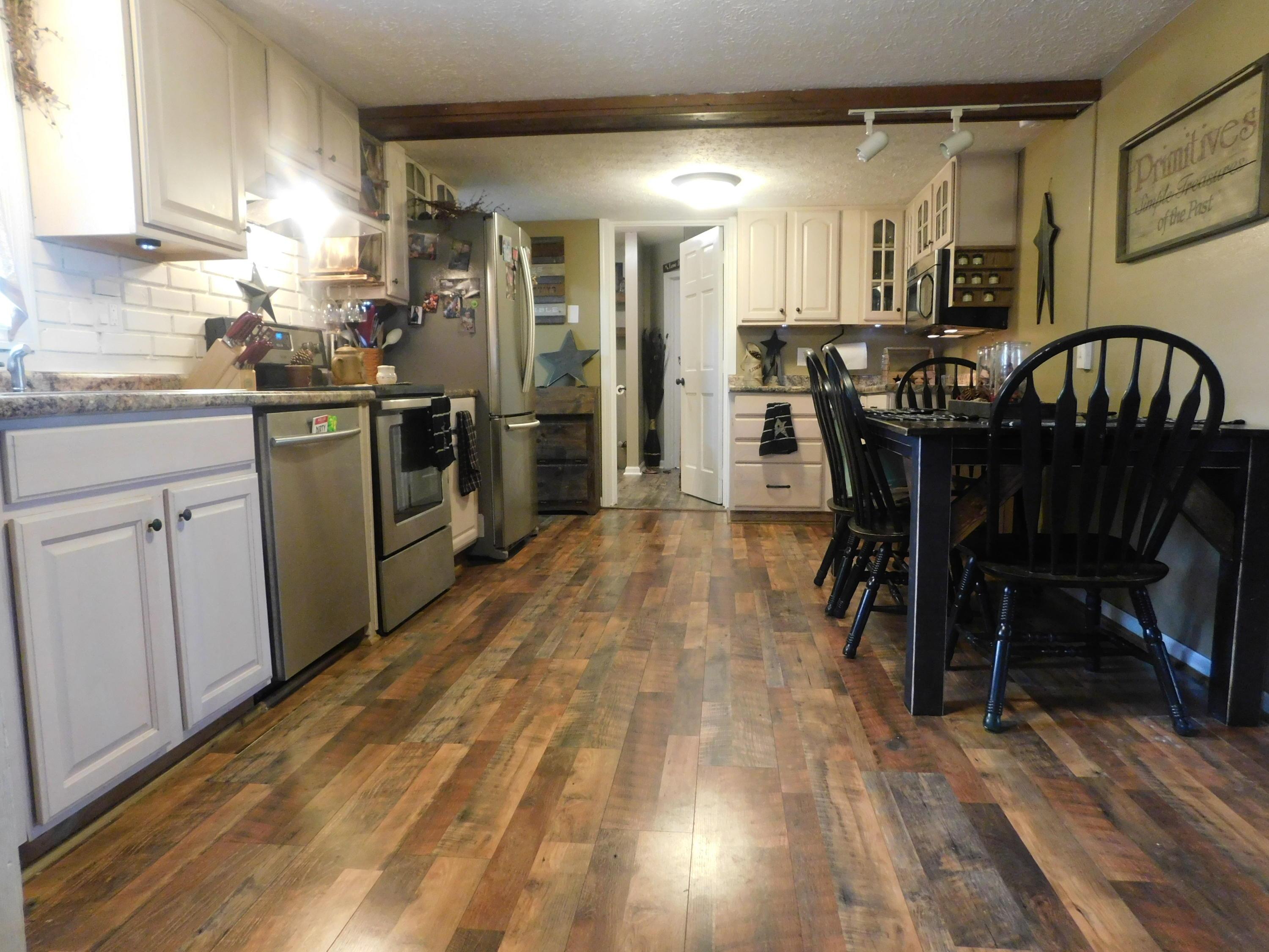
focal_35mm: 23
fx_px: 843
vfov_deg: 58.9
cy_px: 476
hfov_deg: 73.9
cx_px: 634
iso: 400
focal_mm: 4
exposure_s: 1/15
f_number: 3
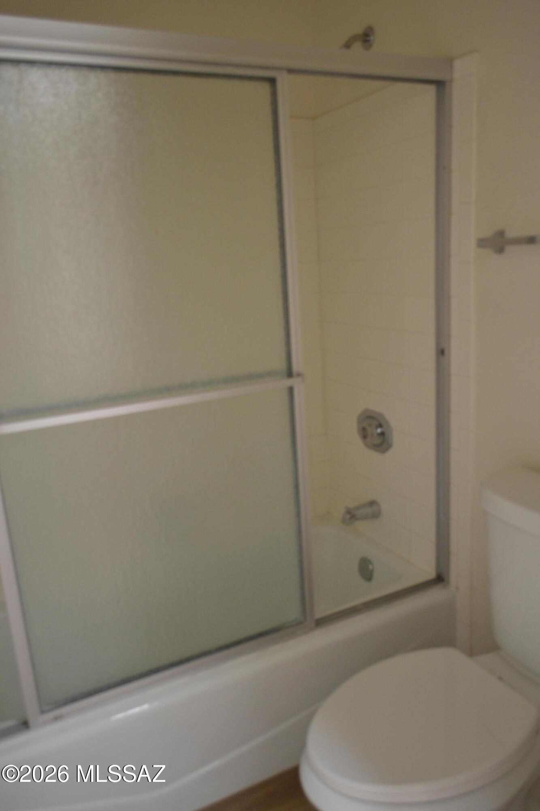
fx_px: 608
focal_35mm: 27
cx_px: 270
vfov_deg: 67.4
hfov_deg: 47.9
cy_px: 406
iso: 500
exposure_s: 1/60
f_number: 3.5
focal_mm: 18
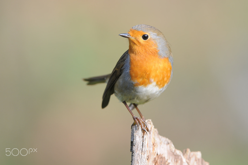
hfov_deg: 3.8
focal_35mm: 545
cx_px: 131
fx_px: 3750
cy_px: 84
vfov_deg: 2.5
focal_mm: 330
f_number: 4.5
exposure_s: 1/125
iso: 200
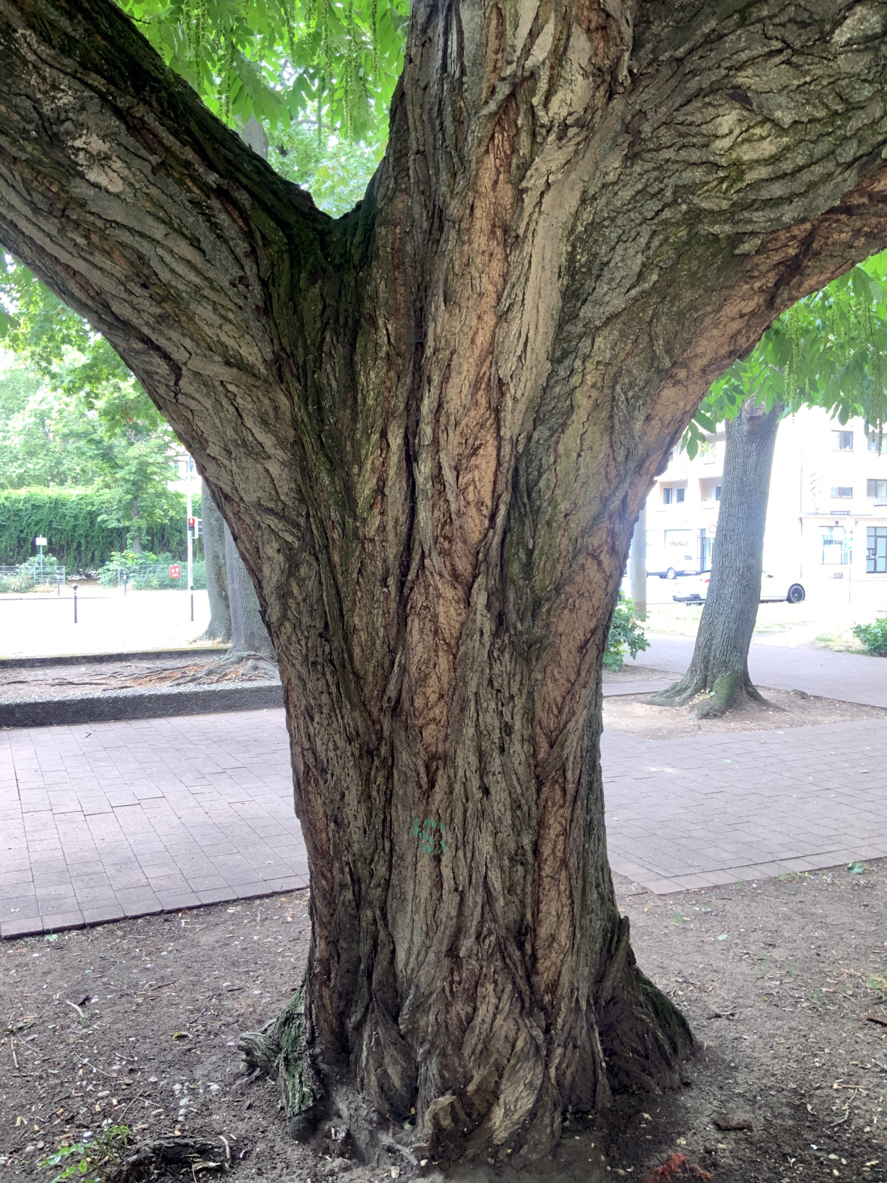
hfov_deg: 48.2
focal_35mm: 29
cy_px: 592
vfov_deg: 61.7
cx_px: 444
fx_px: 991
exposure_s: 1/79
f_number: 1.8
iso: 64
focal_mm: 3
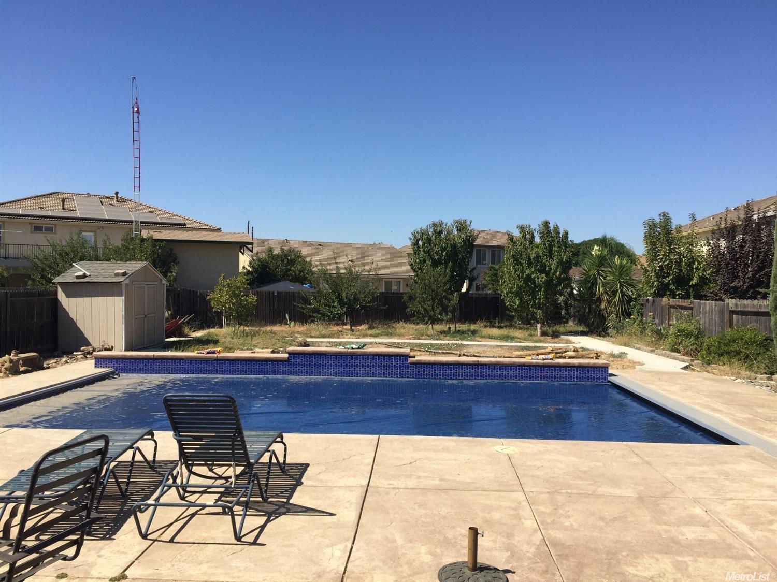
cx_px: 388
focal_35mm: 29
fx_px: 651
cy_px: 291
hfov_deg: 61.7
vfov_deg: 48.2
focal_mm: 4.15
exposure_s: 1/2198
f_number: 2.2
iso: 32
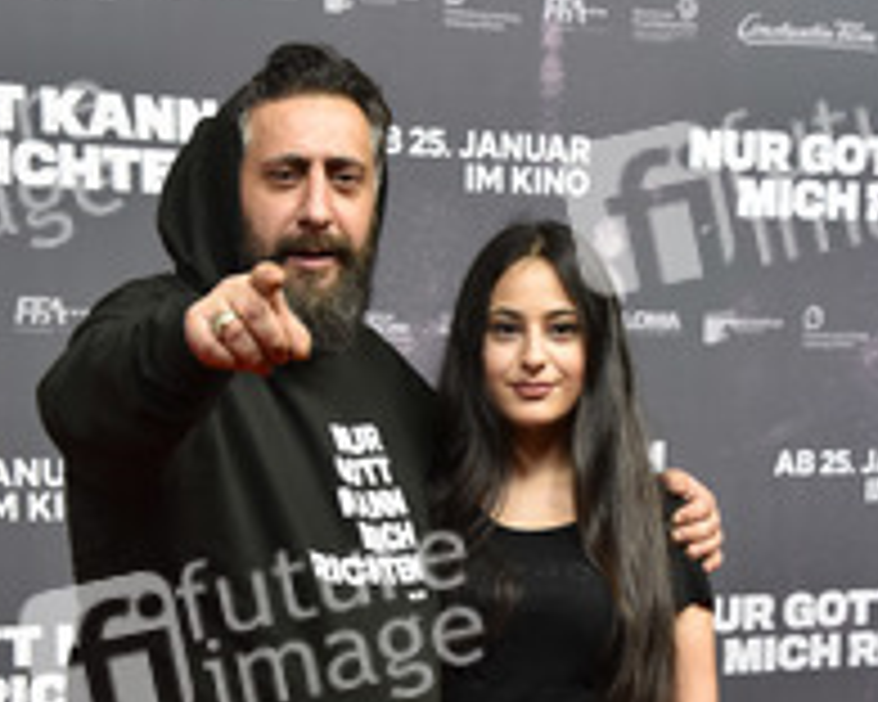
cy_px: 864
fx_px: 2599
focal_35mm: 100
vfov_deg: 14.8
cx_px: 383
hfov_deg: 19.2
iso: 1600
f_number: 5.6
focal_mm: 52
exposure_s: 1/160
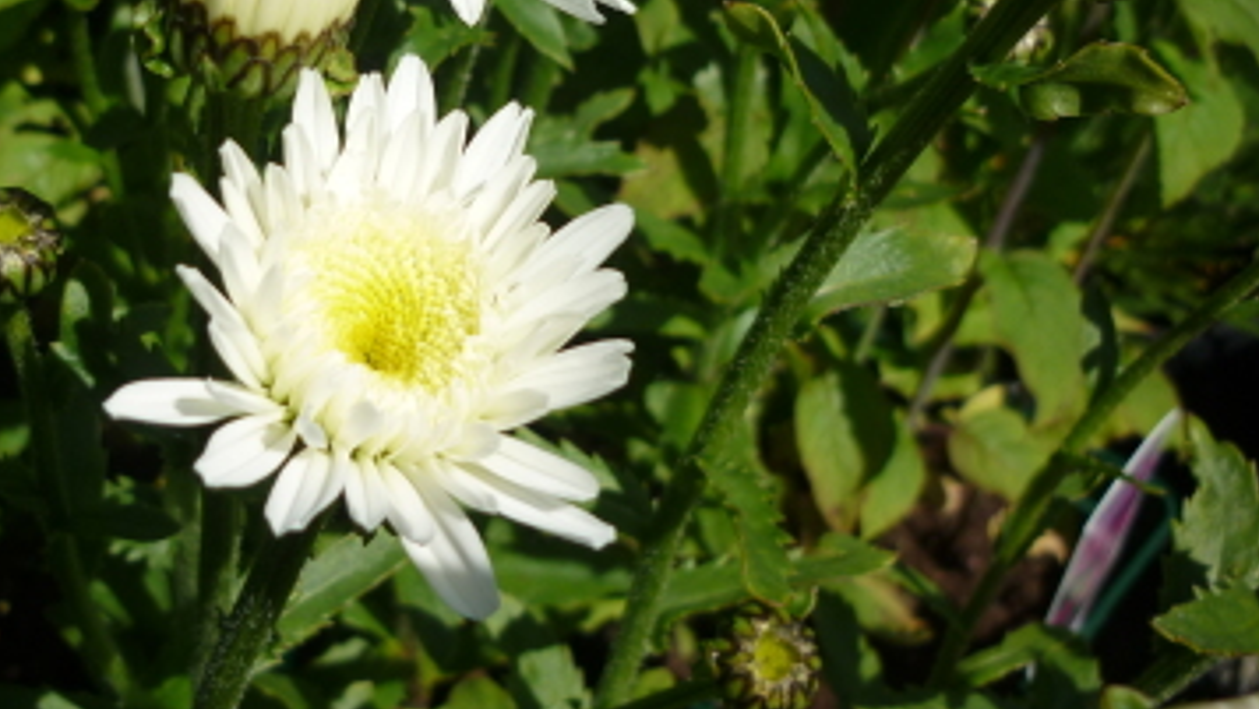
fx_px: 2037
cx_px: 437
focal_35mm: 61
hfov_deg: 34.1
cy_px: 194
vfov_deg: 19.6
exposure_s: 1/250
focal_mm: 6.4
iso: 80
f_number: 8
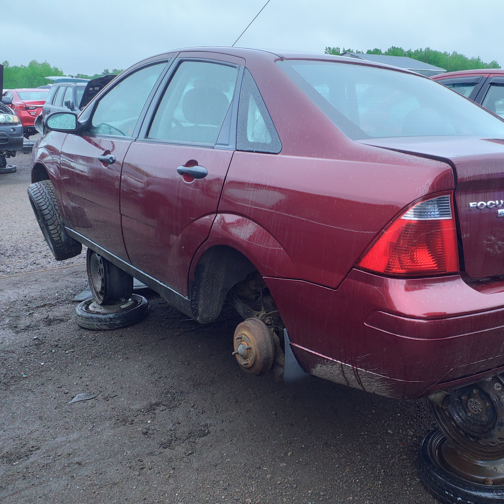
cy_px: 250
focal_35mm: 31
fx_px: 511
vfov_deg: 52.5
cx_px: 323
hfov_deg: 51.8
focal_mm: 3.58
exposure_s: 1/60
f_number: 1.9
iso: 125
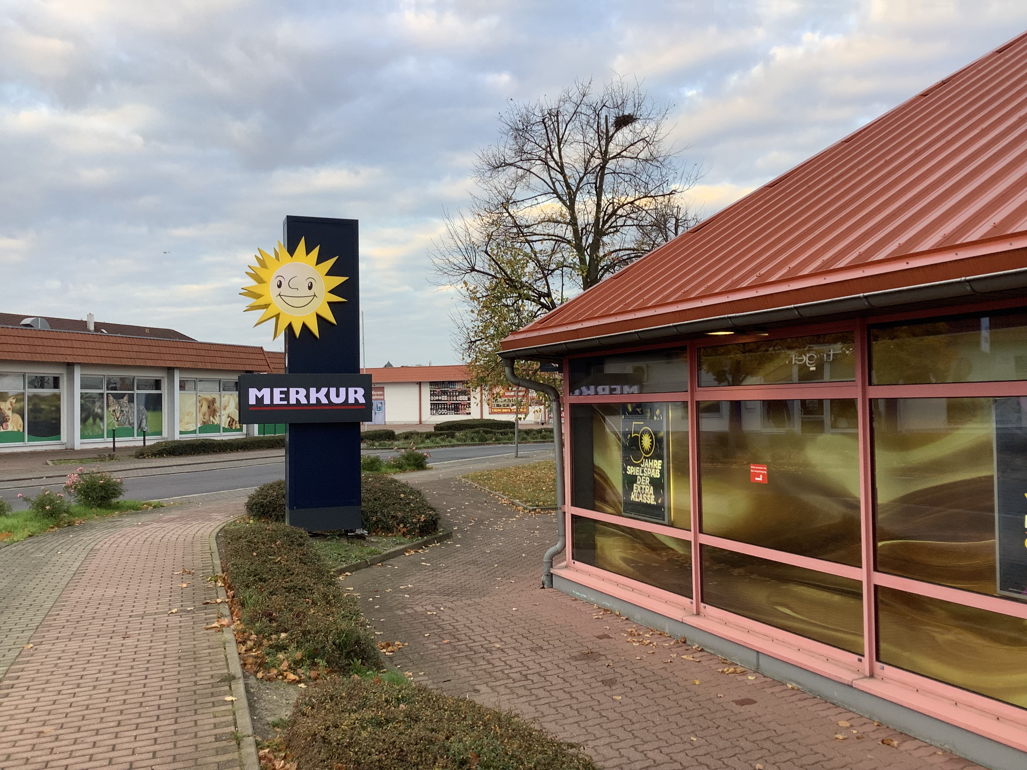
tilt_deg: +2.3
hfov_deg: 58.4
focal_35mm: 31
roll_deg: +0.7
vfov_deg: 45.4
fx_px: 920
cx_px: 514
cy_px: 385
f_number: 2.4
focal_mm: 3.3
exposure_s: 1/120
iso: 50
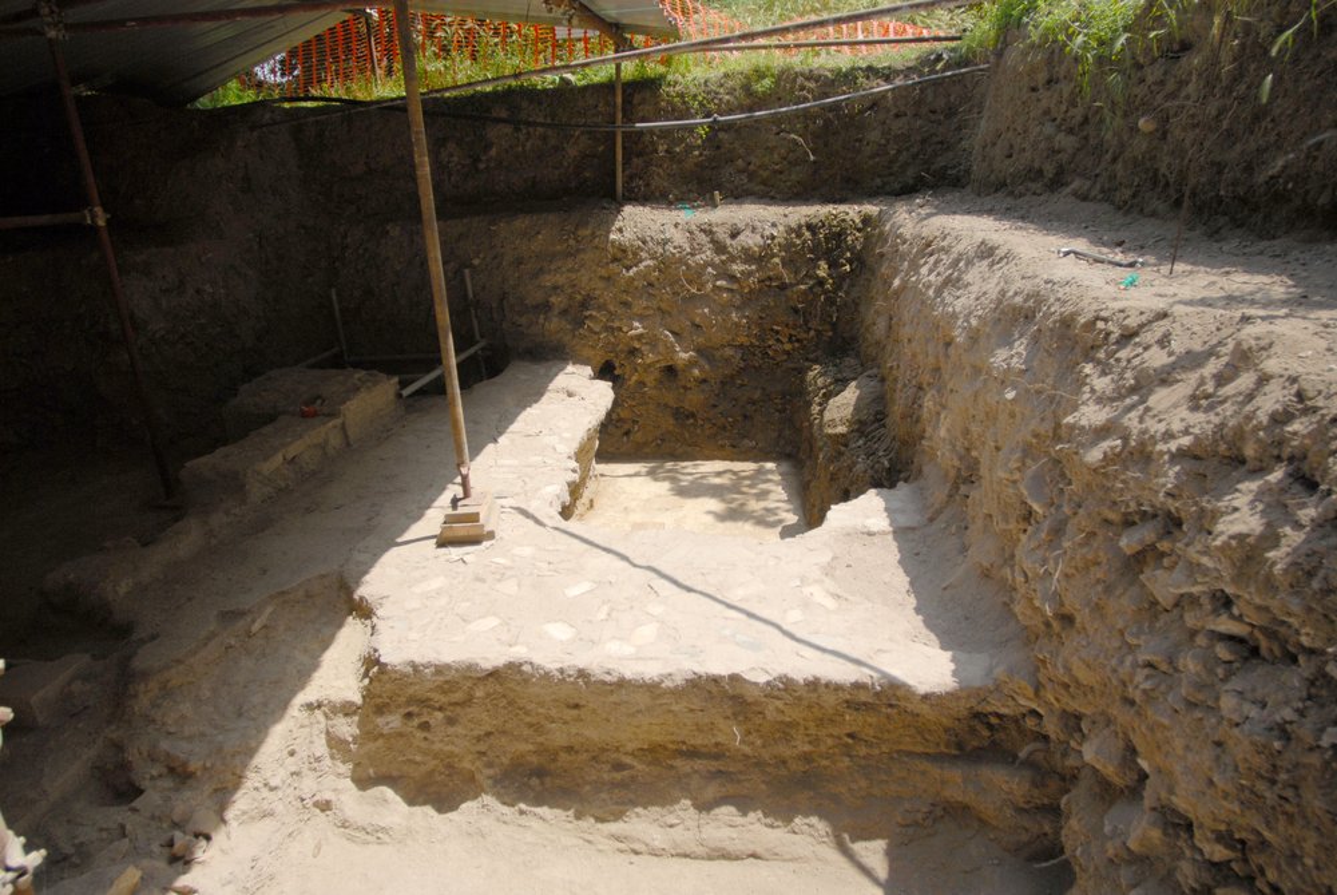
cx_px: 668
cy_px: 448
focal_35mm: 21
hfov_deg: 81.1
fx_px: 781
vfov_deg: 59.6
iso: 200
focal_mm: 14
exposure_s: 1/1600
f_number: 3.5
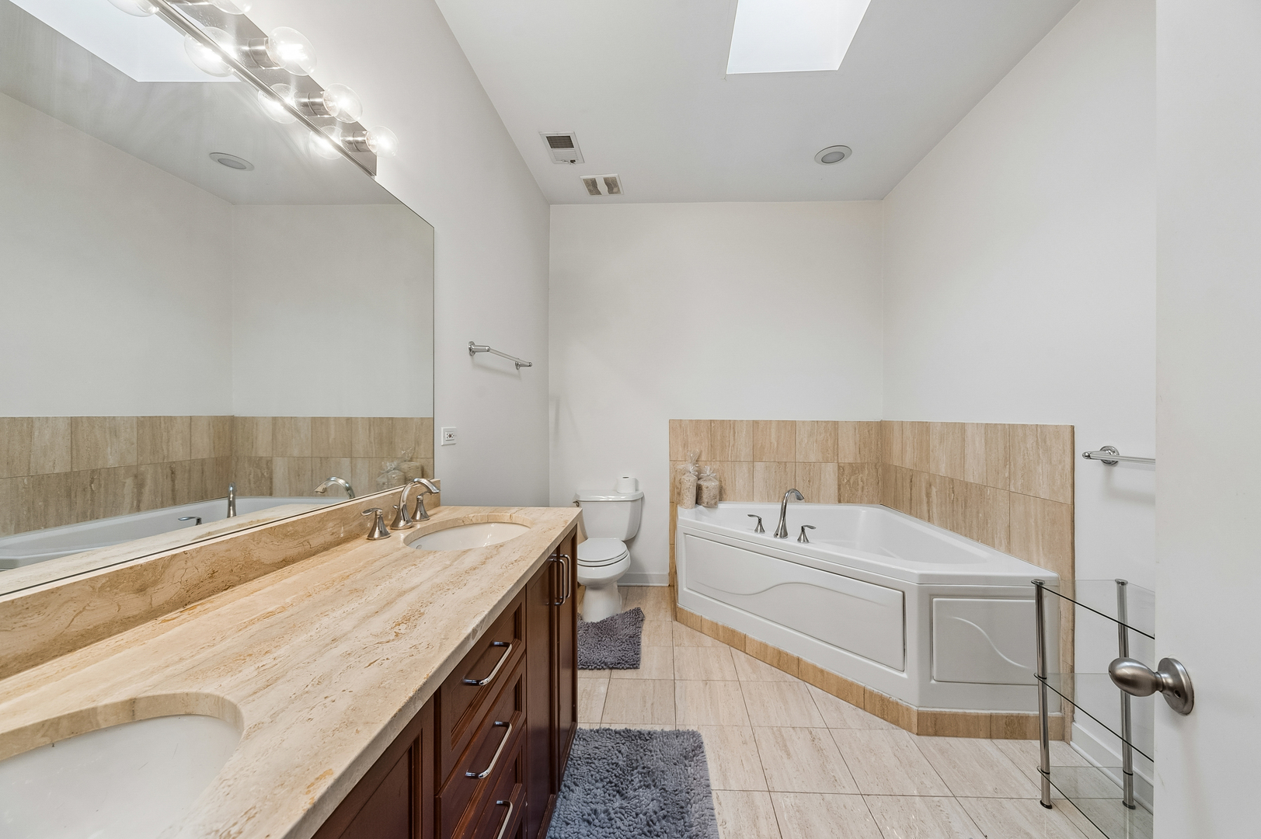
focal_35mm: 12
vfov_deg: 89.9
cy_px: 420
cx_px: 630
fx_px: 420
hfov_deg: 112.7
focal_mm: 12
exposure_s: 1/40
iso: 400
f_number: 8
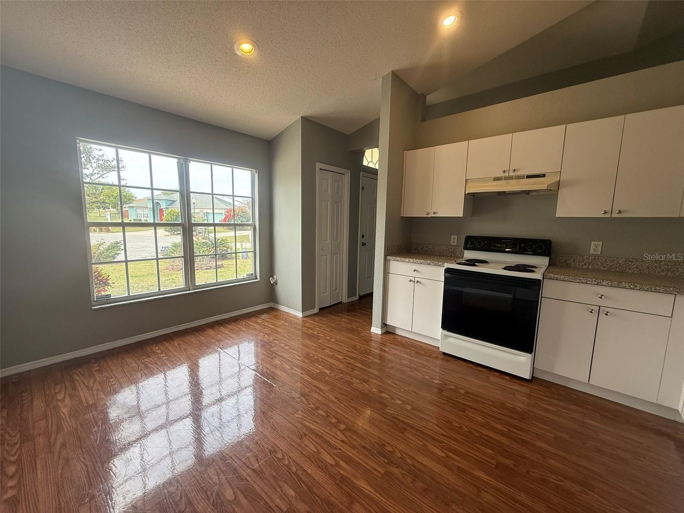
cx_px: 342
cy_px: 256
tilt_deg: -6.5
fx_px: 277
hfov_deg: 102.1
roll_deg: -1.4
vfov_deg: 85.7
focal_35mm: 14
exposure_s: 1/120
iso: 80
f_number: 2.2
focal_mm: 2.22
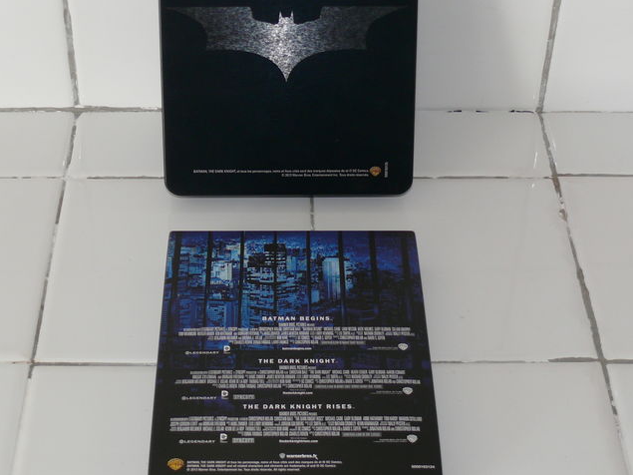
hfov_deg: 26.3
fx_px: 1353
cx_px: 274
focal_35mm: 74
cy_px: 190
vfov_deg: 19.9
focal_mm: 9
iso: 100
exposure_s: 1/30
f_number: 2.8
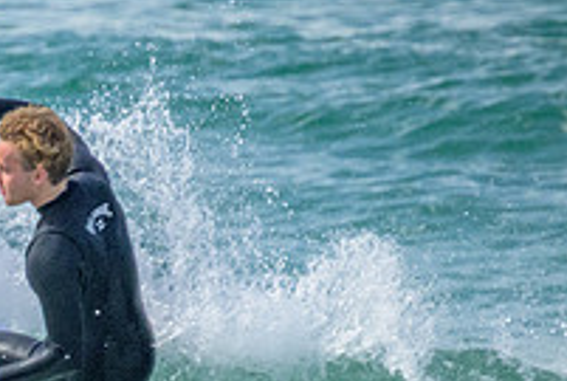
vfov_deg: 0.5
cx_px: -300
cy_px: 336
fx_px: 40126
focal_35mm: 2542
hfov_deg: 0.8
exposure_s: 1/1250
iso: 3600
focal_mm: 800
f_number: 11
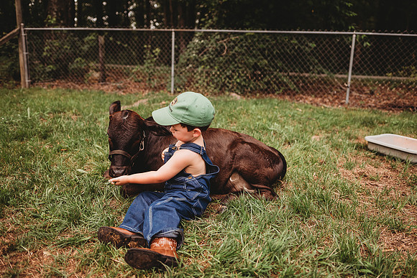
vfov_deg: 49.2
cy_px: 140
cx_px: 219
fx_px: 304
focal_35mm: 26
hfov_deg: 68.9
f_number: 2.2
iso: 100
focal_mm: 24
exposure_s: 1/500
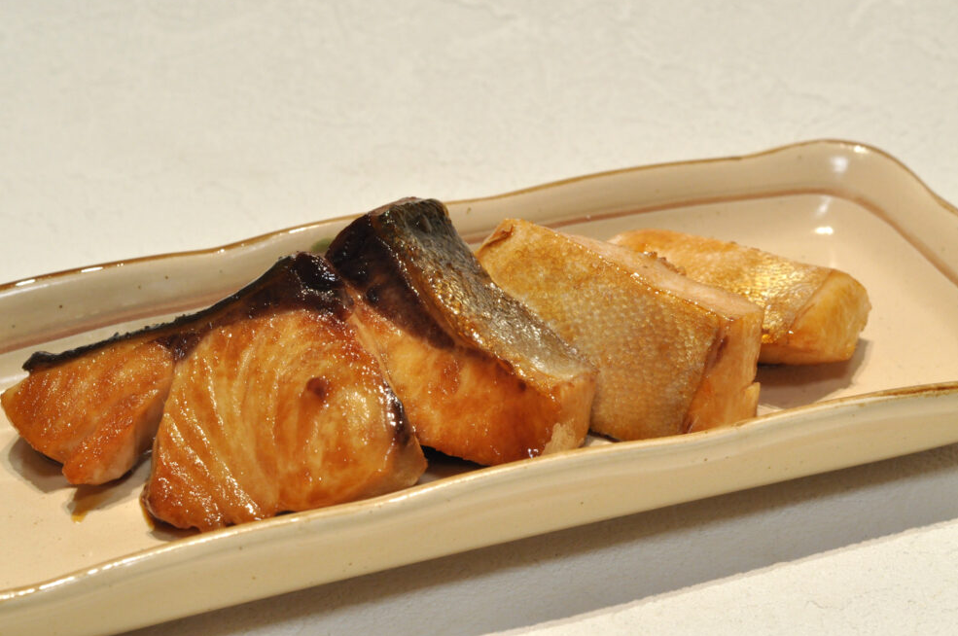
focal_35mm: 78
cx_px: 467
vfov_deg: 17.4
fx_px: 2073
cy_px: 309
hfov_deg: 26.0
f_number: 13
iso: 1000
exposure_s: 1/25
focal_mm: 50
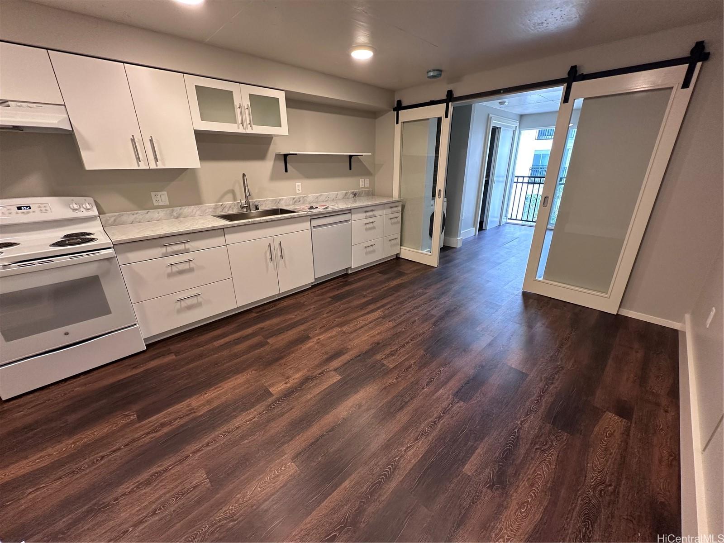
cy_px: 272
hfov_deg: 102.1
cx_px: 362
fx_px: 293
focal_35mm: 14
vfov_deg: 85.7
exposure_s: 1/120
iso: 200
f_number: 2.2
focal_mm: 2.22
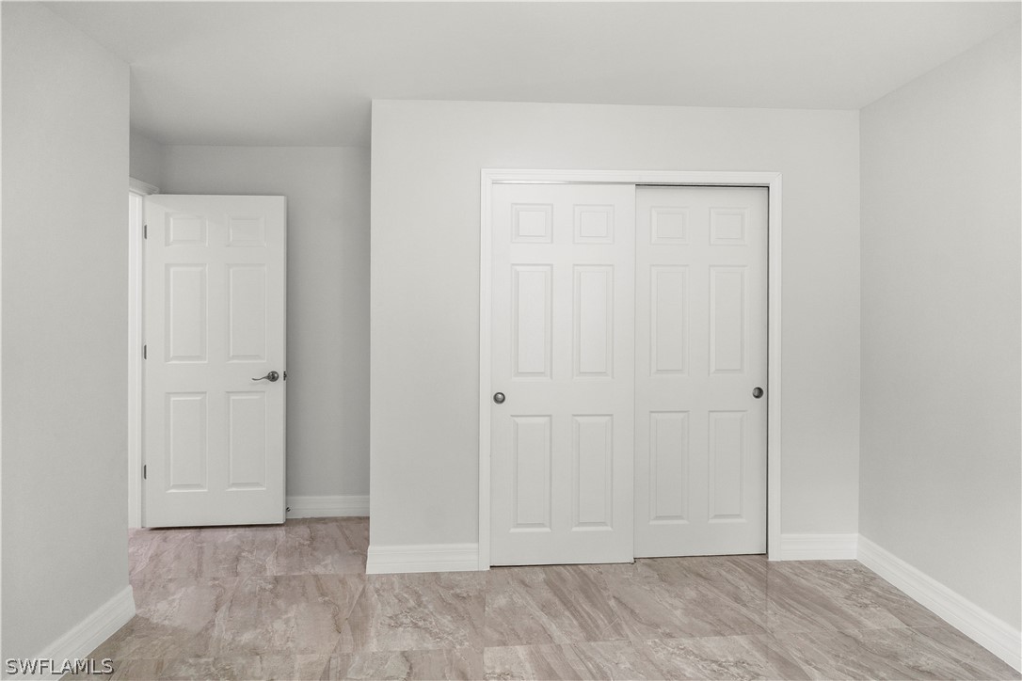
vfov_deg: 73.7
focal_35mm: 16
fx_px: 454
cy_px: 340
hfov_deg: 96.7
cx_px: 511
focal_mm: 16
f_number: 4
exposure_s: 1/160
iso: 640
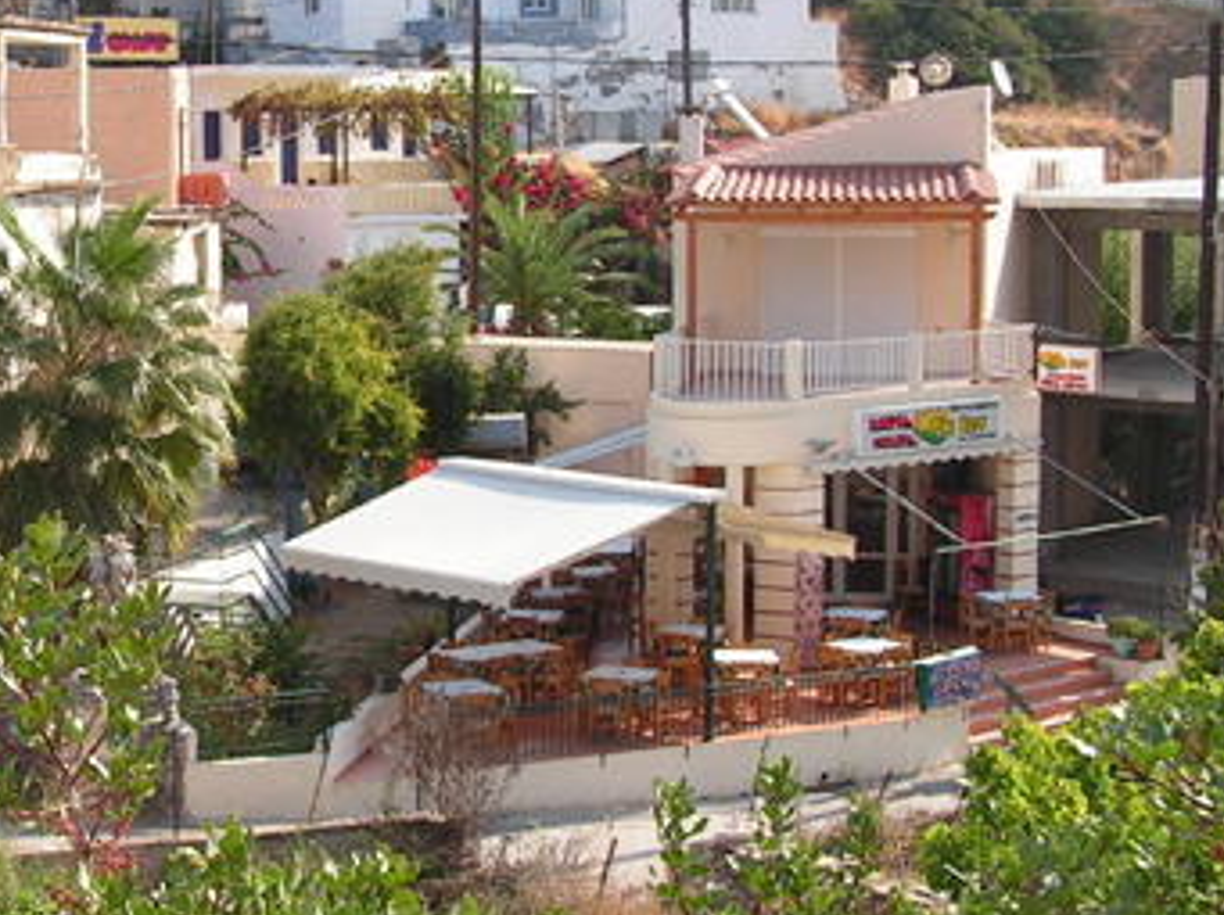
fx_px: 2790
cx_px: 372
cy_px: 300
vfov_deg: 18.6
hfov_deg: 24.6
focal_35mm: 79
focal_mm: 6.3
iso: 50
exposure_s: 1/200
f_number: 5
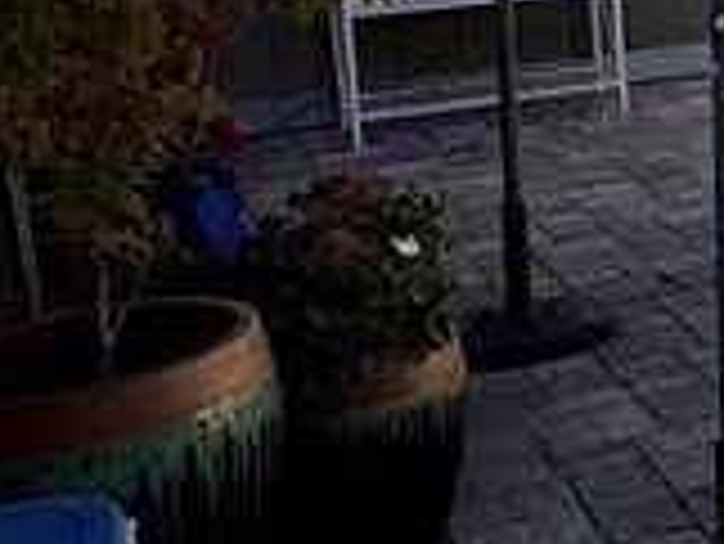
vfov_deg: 16.0
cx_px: 1493
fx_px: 1863
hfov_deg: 16.3
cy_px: -94
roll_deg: +1.8
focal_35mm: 89
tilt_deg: -6.9
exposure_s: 1/1880
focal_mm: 2.22
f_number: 2.2
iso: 40
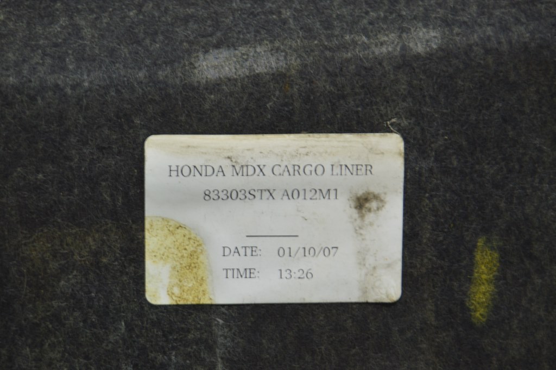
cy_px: 185
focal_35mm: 82
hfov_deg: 24.6
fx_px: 1273
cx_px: 278
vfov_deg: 16.5
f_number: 5.6
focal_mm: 55
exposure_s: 1/20
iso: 400
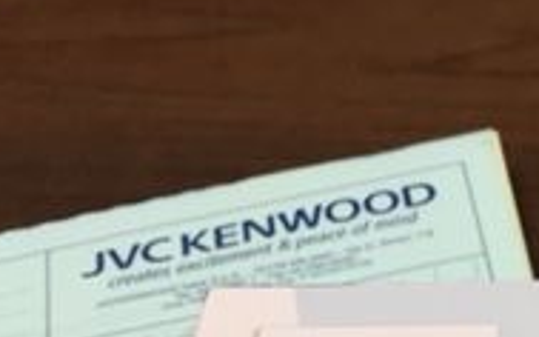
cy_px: 657
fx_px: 1527
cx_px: 776
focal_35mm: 104
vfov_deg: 11.4
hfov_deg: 18.1
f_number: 2.2
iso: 64
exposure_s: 1/33
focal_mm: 4.15
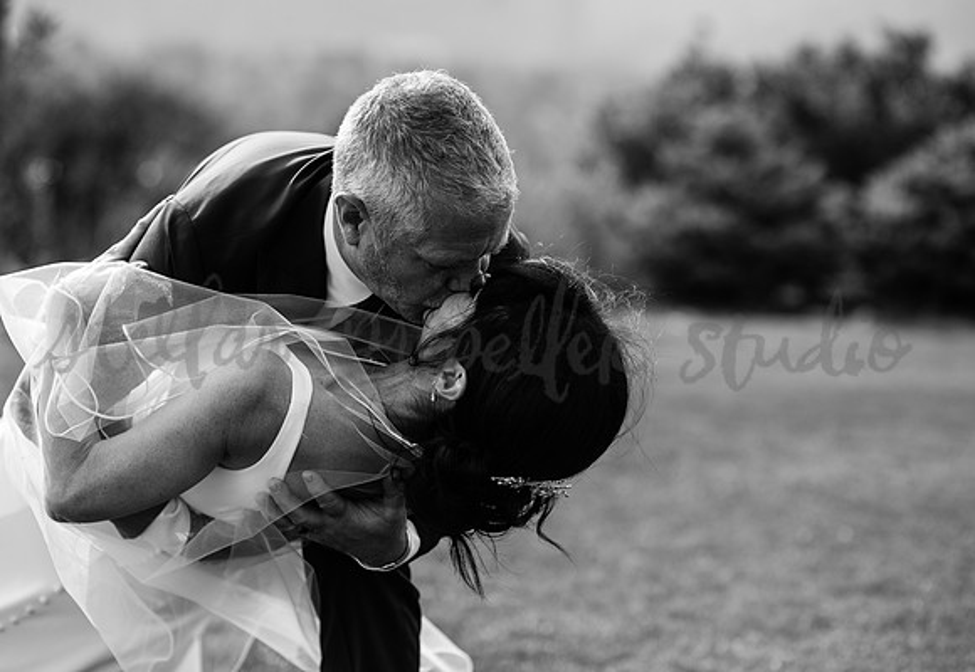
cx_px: 471
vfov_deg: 16.1
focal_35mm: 87
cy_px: 336
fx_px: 2380
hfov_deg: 23.2
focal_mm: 85
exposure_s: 1/3200
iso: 160
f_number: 2.2
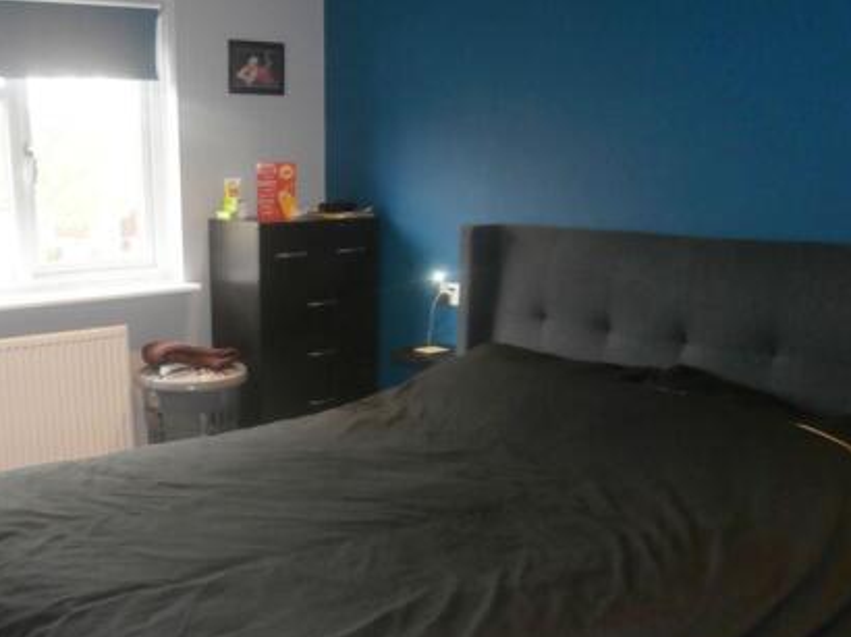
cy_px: 418
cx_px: 265
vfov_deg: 38.2
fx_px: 909
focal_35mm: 37
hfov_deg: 49.1
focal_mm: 4.7
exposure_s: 1/30
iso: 200
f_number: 2.8
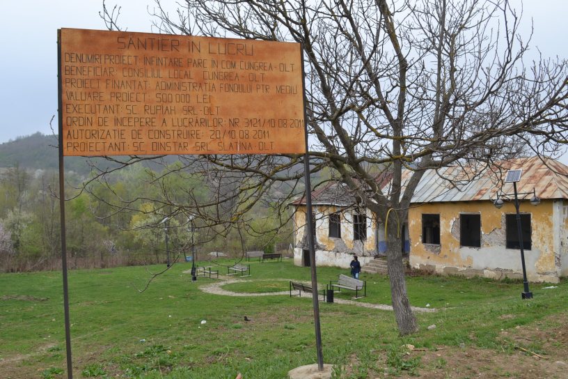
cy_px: 190
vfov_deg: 40.0
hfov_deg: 57.2
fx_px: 521
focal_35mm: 33
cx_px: 284
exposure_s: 1/125
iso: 200
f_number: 8
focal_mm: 22
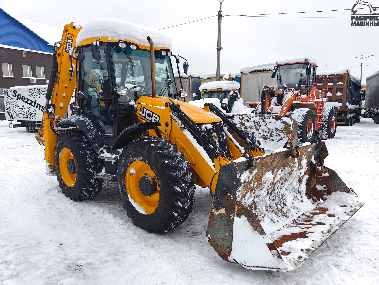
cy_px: 142
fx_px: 296
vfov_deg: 51.4
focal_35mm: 27
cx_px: 190
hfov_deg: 65.3
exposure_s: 1/469
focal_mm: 6.35
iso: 50
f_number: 2
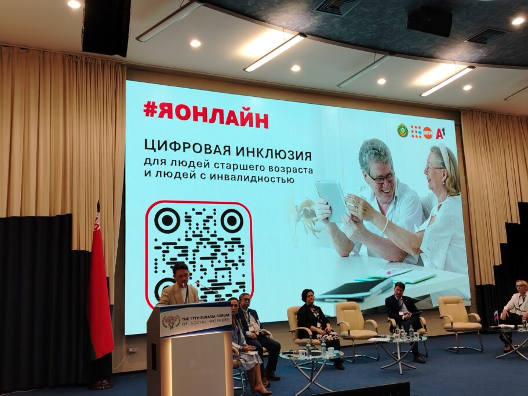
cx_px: 264
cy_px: 198
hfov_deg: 55.4
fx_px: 503
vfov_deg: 42.9
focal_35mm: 33
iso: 244
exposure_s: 1/50
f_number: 1.75
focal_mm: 5.25
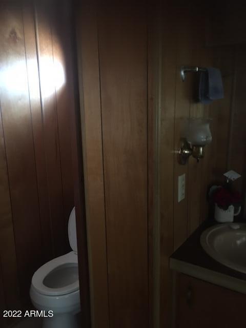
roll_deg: +1.1
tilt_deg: -12.4
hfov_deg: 48.2
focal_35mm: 29
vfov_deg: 61.7
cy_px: 164
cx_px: 123
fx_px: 275
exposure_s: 1/4
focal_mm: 4.15
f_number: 2.2
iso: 125
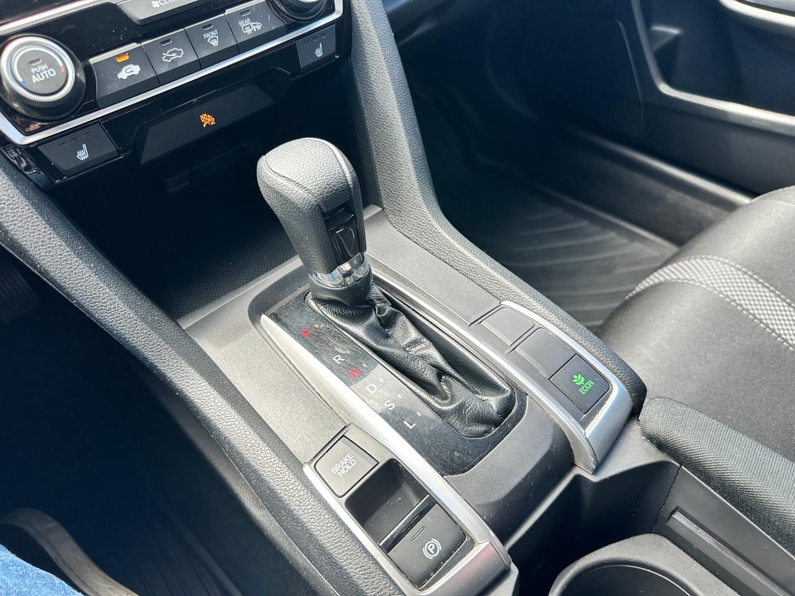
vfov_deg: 56.8
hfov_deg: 71.6
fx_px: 551
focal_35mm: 24
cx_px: 398
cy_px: 298
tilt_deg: -46.2
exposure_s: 1/206
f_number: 1.78
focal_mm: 6.86
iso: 64
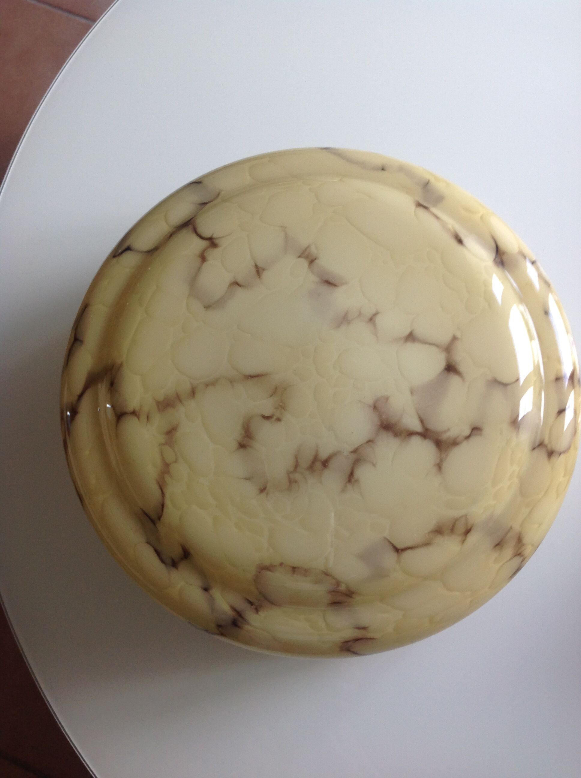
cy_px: 389
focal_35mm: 35
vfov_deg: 52.7
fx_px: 785
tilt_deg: -78.5
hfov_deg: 40.6
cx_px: 290
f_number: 2.4
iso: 50
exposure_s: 1/24
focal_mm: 4.28
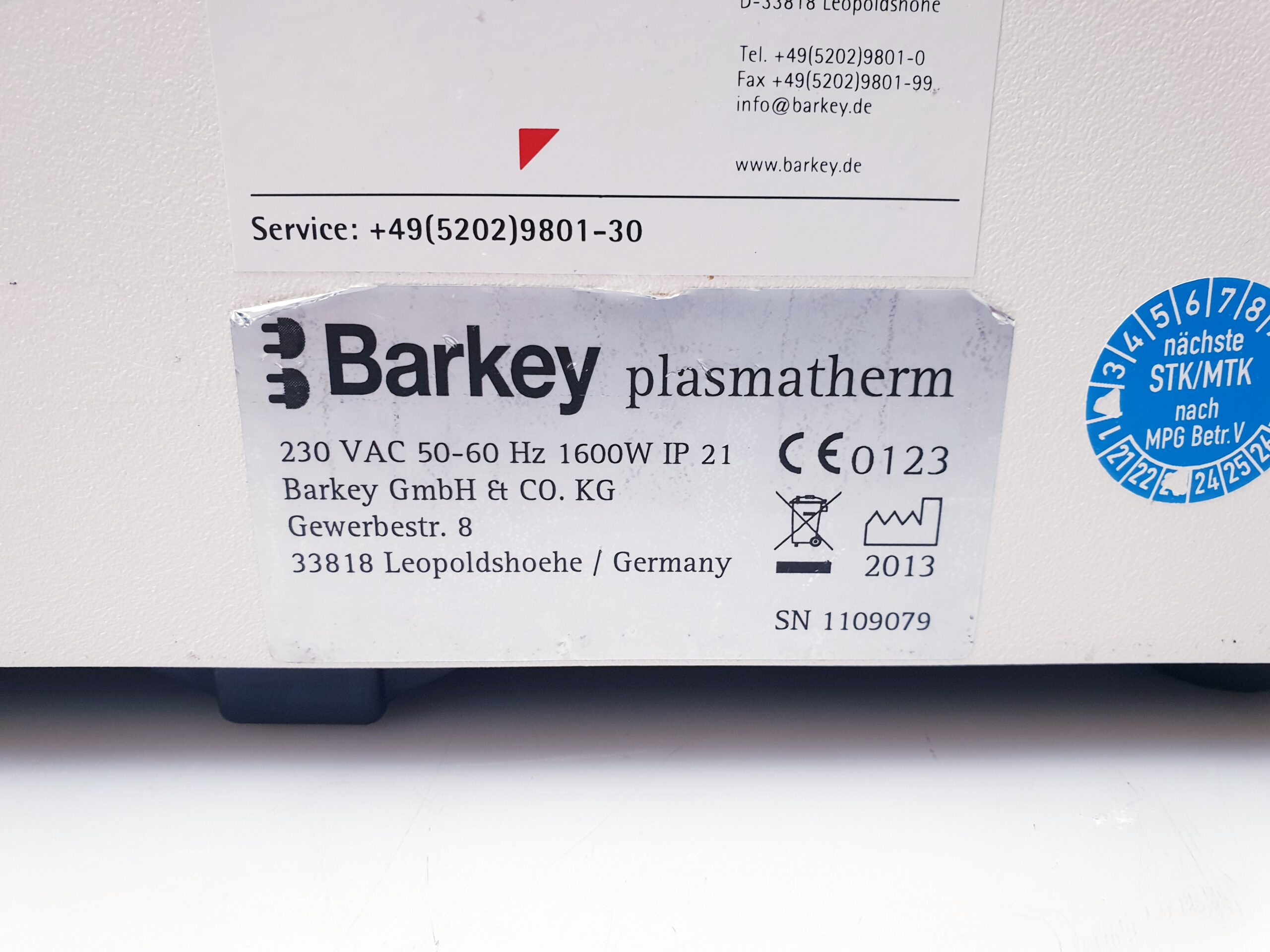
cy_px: 476
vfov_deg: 53.1
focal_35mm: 26
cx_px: 635
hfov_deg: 67.3
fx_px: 954
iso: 160
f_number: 2.4
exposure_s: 1/50
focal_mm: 4.3
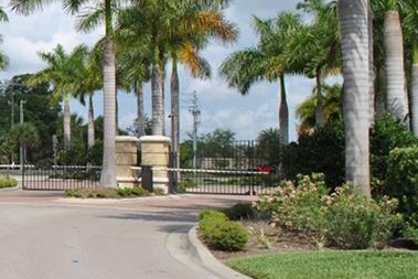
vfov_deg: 18.5
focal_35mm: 73
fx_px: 848
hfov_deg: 24.6
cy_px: 57
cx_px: -105
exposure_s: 1/320
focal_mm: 18
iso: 100
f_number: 9
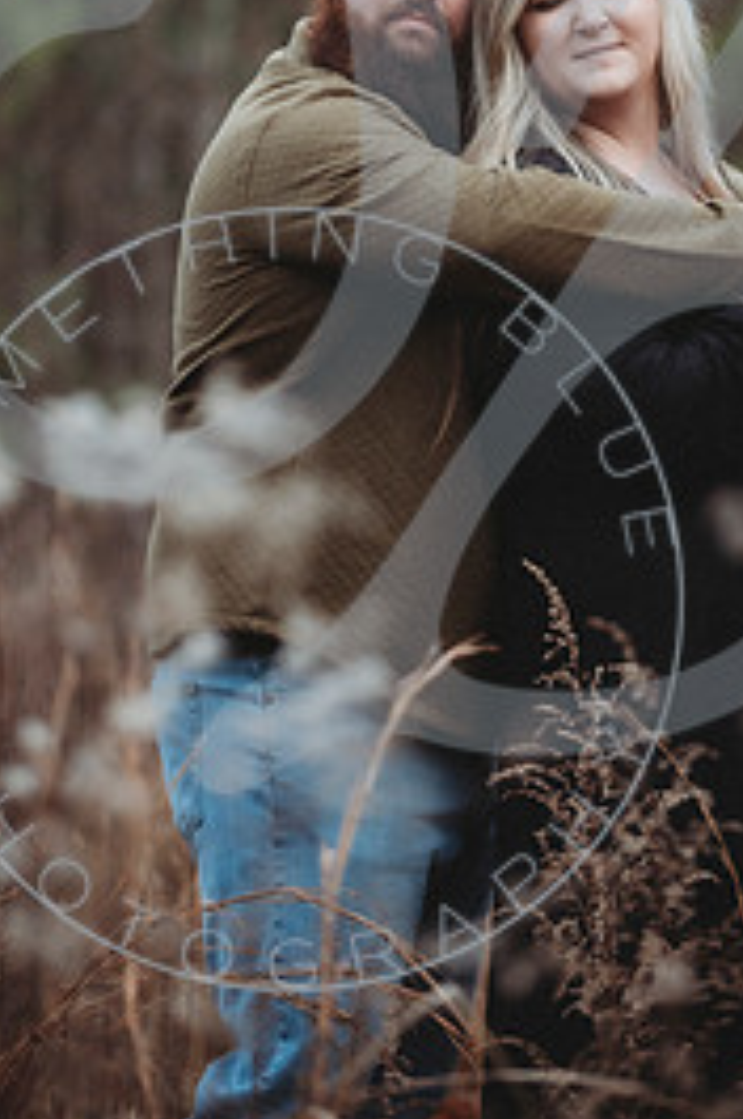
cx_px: 481
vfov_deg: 10.1
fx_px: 6332
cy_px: 279
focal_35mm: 204
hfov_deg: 6.7
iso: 500
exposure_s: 1/250
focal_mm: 120
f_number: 2.8
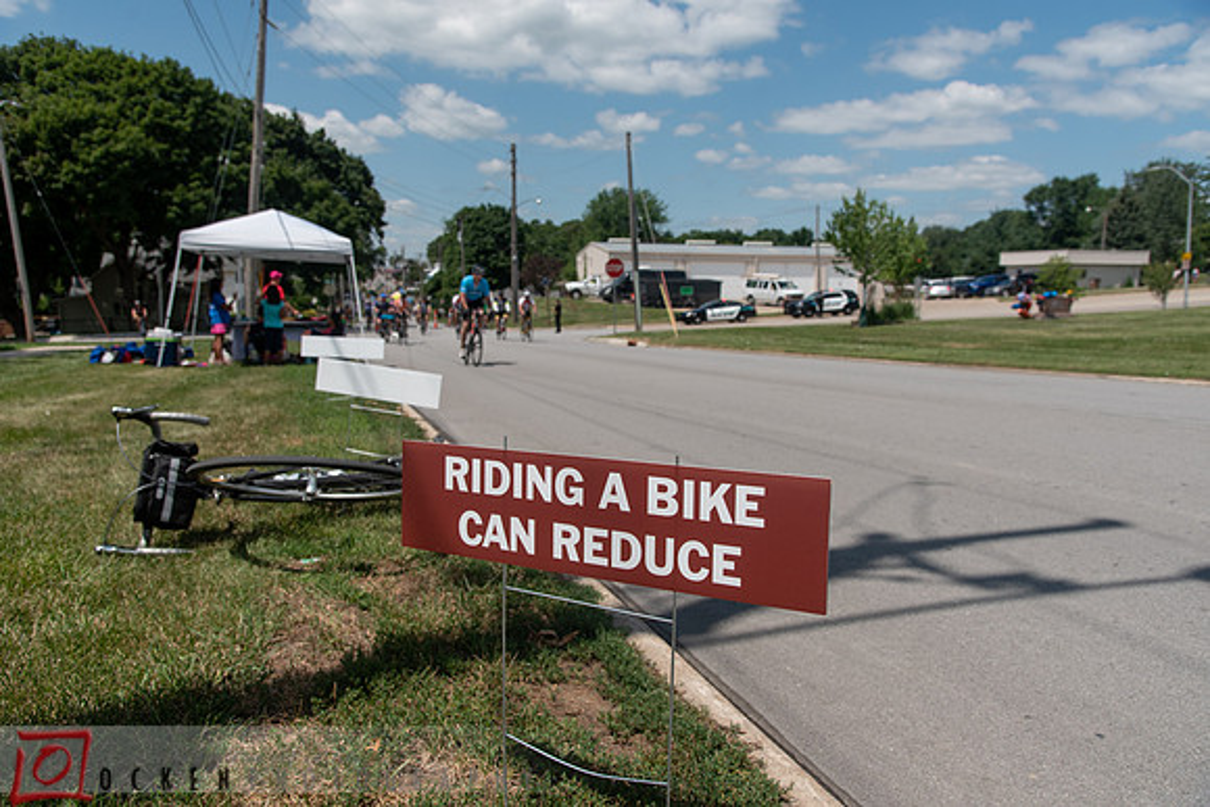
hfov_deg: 65.5
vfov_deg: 46.4
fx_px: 941
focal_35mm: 28
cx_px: 605
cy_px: 404
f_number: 5.6
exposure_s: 1/1600
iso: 200
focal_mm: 28
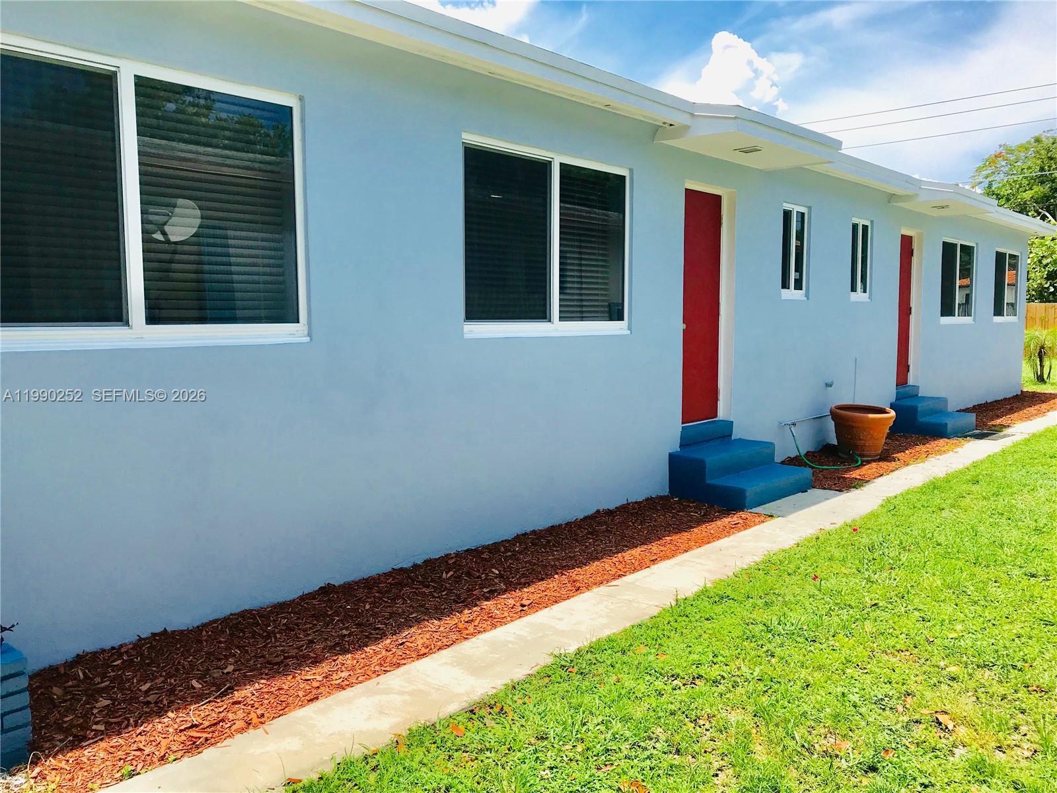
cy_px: 396
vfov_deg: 49.7
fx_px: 855
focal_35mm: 28
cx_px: 528
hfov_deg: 63.4
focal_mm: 3.99
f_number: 1.8
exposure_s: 1/1742
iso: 20
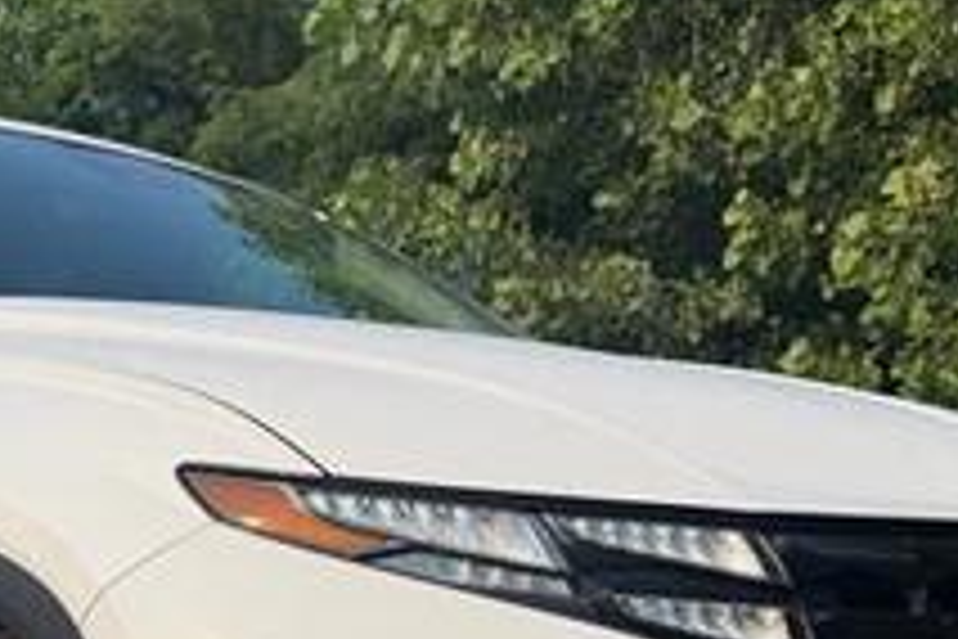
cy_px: 720
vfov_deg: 21.7
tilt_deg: -10.7
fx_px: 1570
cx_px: 297
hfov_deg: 33.5
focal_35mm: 59
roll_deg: -0.8
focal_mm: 6.76
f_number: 1.78
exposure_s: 1/7353
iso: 80
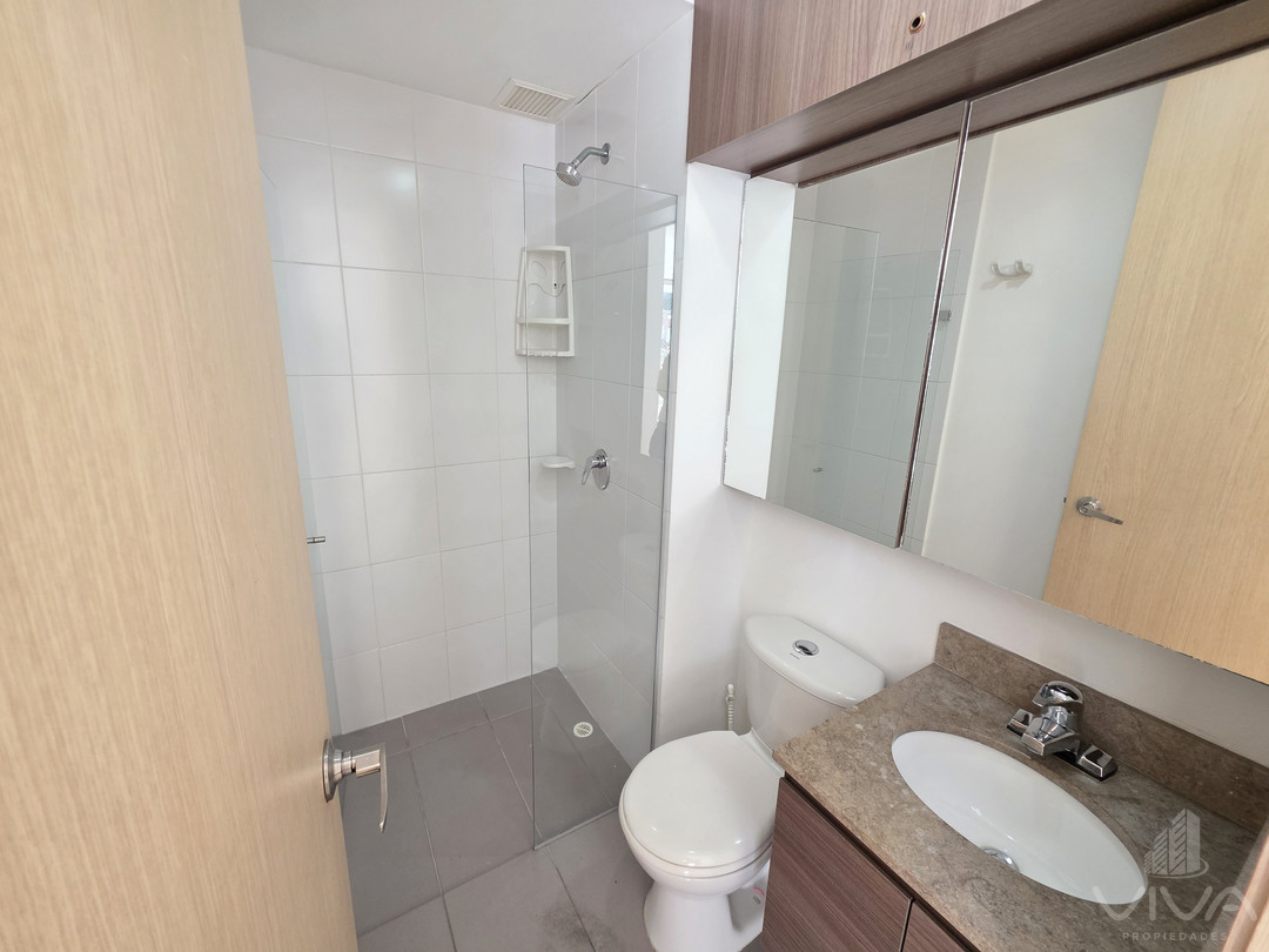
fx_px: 477
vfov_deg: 89.9
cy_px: 476
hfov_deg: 106.2
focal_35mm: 13
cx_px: 634
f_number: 1.9
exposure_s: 1/60
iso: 320
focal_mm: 2.2
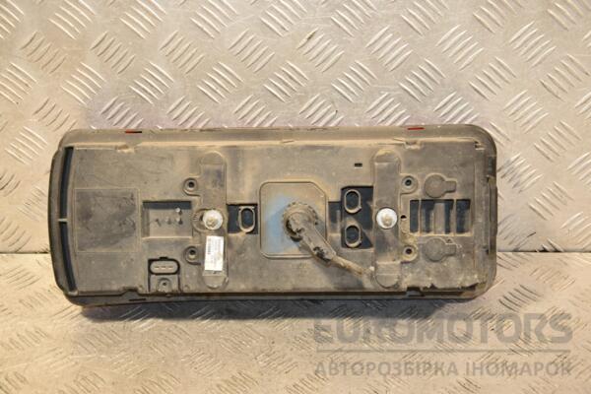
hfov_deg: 29.9
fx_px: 1108
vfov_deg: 20.2
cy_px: 197
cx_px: 296
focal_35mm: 68
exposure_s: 1/125
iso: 800
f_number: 4.8
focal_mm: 45
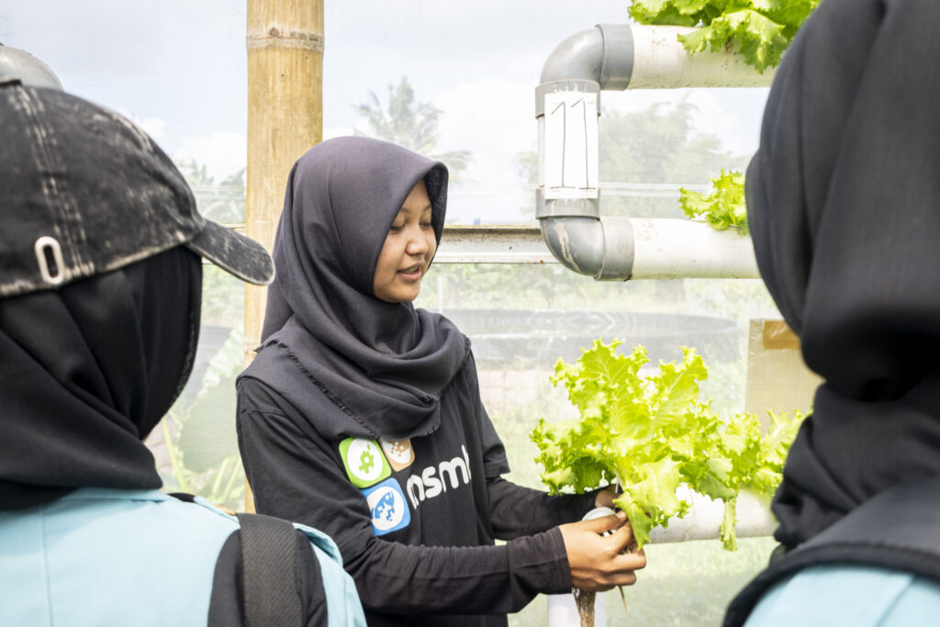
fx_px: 862
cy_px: 314
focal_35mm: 33
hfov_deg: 57.2
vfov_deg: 40.0
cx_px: 470
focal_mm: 22
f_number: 5
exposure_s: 1/160
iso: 100
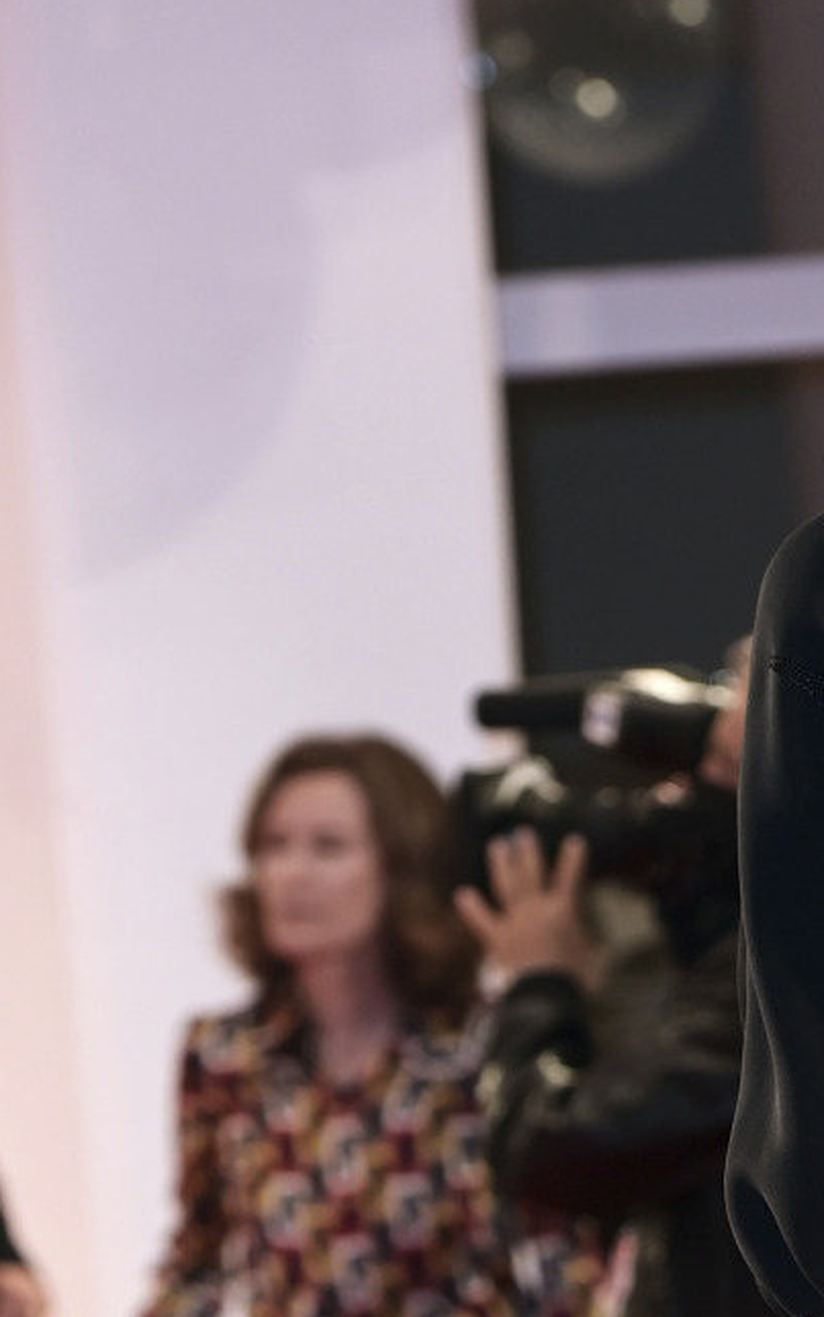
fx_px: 12780
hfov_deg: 3.7
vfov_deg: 5.9
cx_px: 1188
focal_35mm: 356
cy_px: 1616
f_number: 4
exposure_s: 1/250
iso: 800
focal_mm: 125
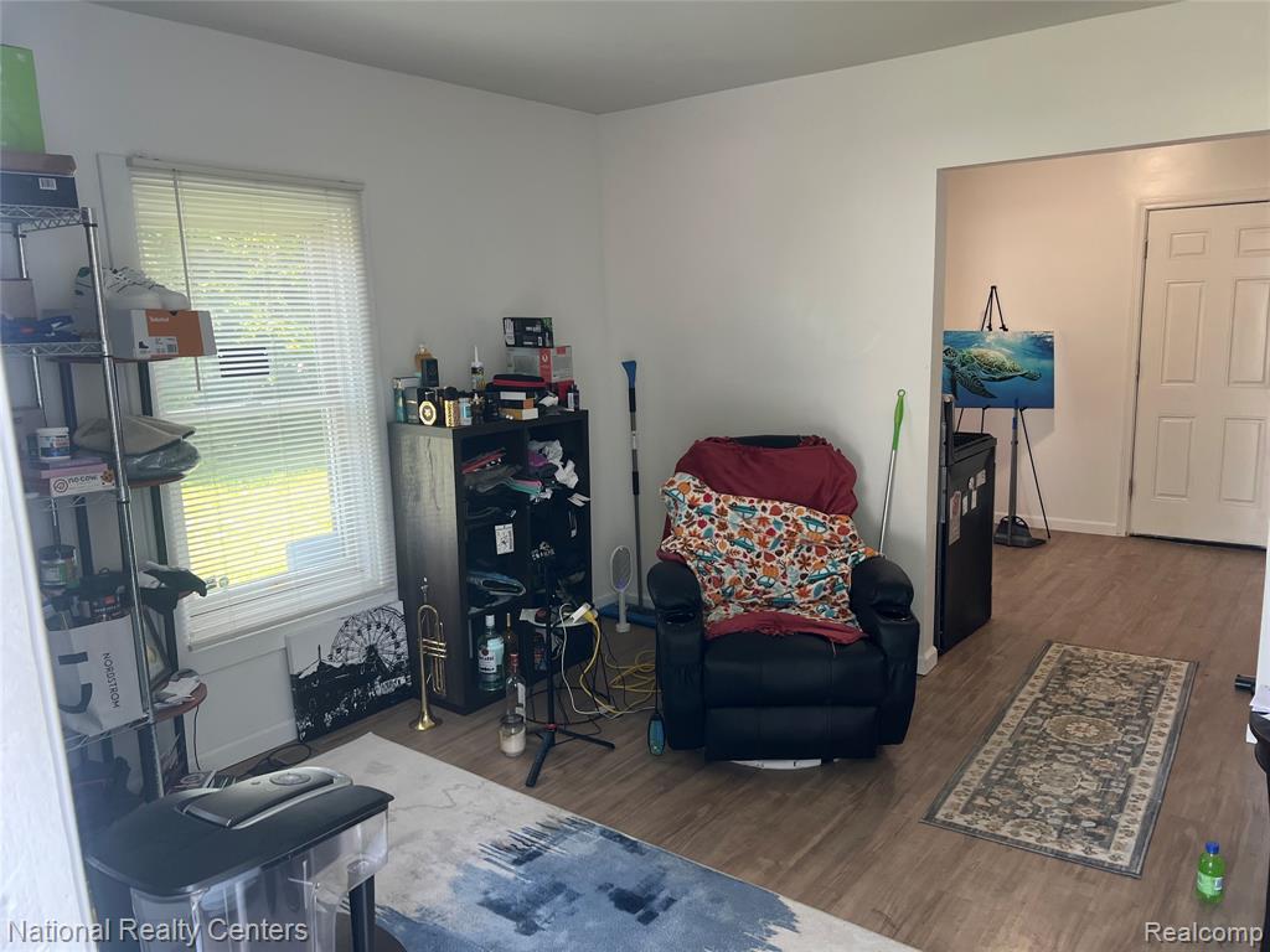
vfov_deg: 53.1
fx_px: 954
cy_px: 476
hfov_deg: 67.3
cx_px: 635
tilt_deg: -10.6
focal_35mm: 26
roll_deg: +1.5
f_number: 1.5
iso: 125
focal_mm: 5.7
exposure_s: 1/121
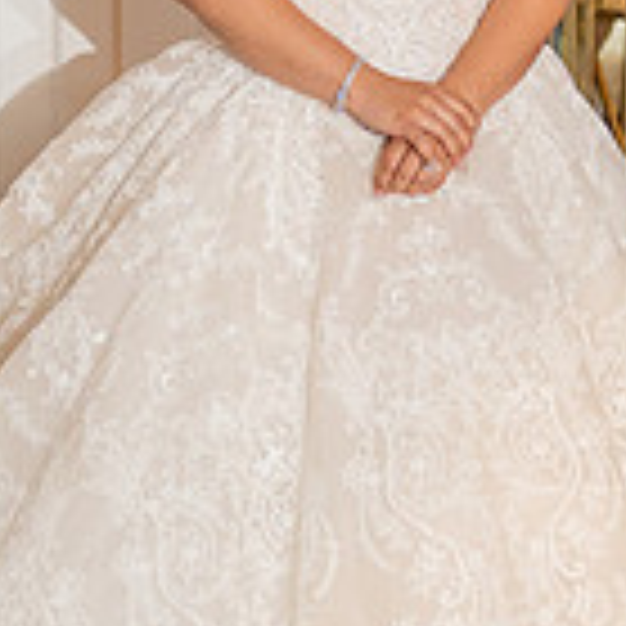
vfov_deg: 7.7
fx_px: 4665
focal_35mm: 228
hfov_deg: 7.6
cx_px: 884
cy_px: 37
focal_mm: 39
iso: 640
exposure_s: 1/160
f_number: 3.2
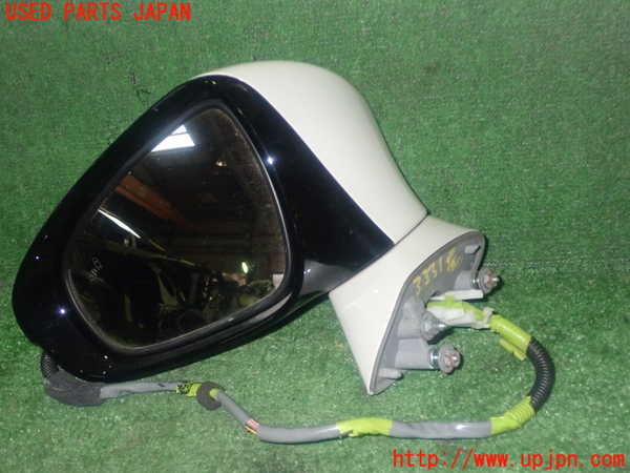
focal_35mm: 38
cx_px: 315
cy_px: 236
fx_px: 692
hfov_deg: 49.0
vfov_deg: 37.7
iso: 800
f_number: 8
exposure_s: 1/40
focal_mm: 6.83
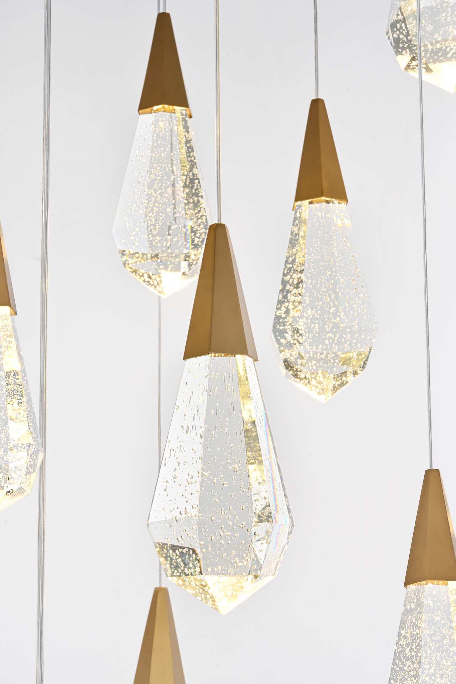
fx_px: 1330
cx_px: 228
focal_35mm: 70
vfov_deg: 28.8
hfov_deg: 19.5
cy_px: 342
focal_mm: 70
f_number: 22
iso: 100
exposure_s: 1/1.6
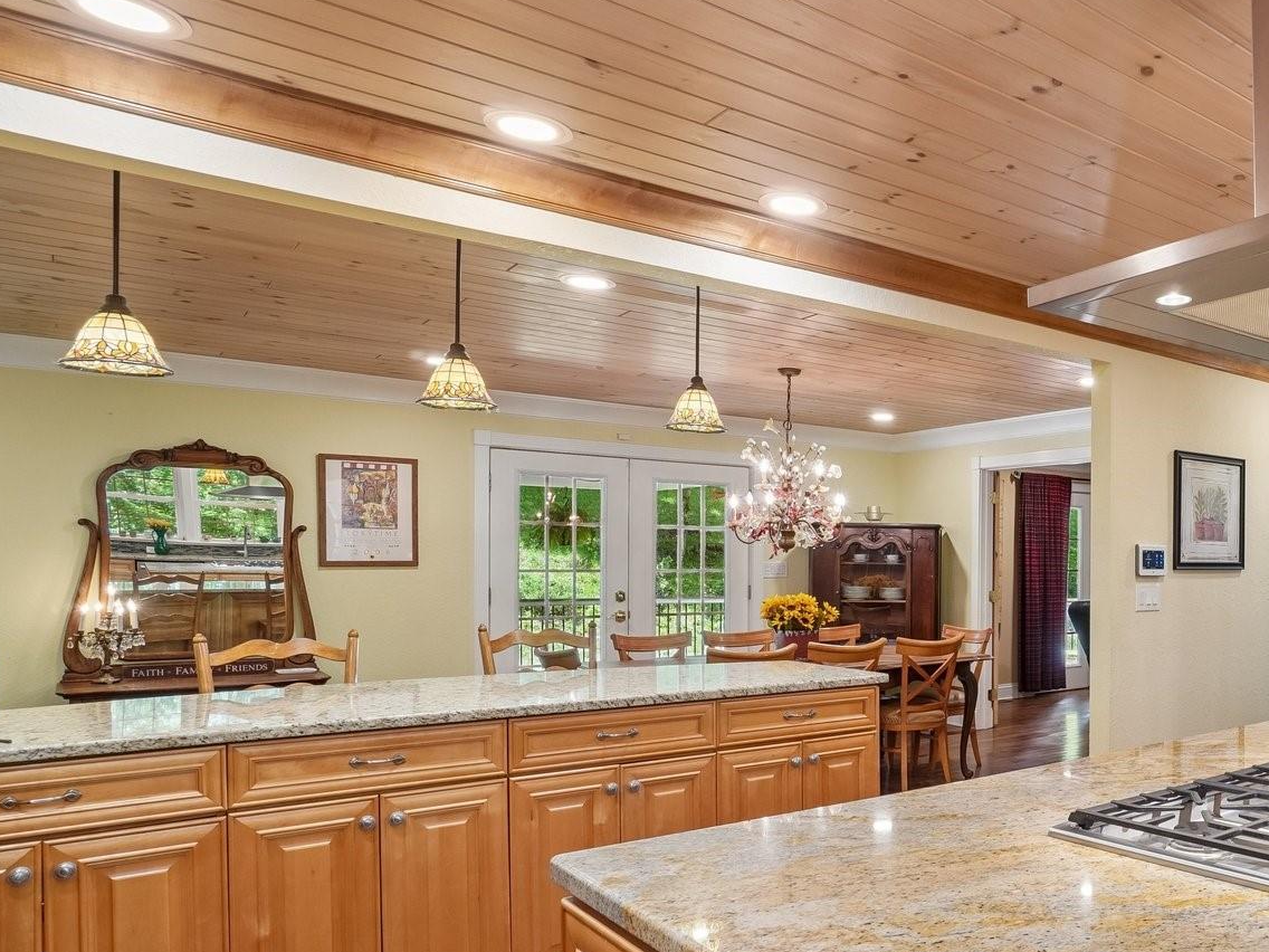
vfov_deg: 52.6
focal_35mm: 26
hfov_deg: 59.2
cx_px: 1099
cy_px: 587
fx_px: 953
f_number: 8
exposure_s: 1/15
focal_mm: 10
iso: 400
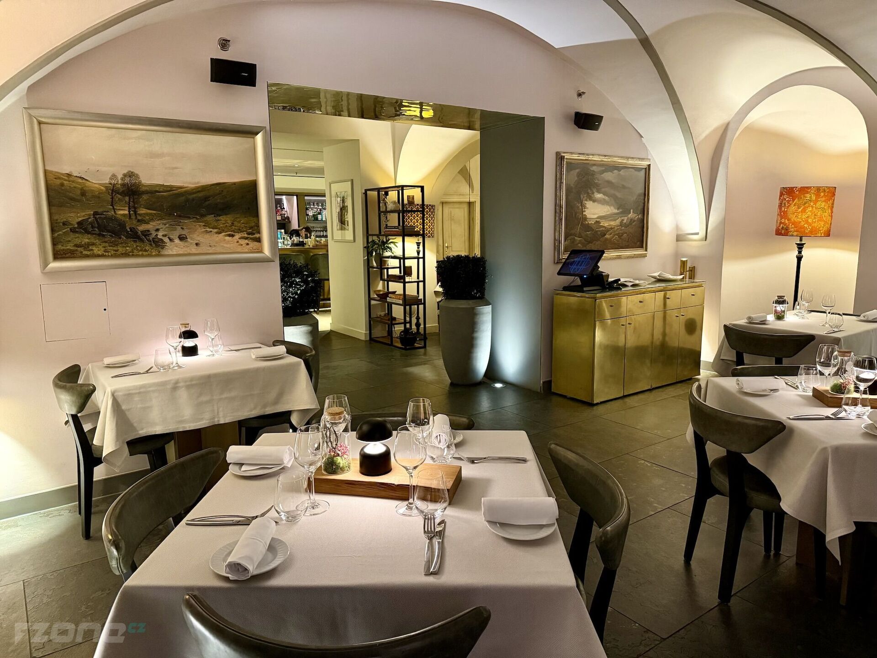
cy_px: 329
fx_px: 608
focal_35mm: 24
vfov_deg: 56.8
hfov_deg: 71.6
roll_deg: +0.8
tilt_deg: -8.9
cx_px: 438
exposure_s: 1/33
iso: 640
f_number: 1.78
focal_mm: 6.76
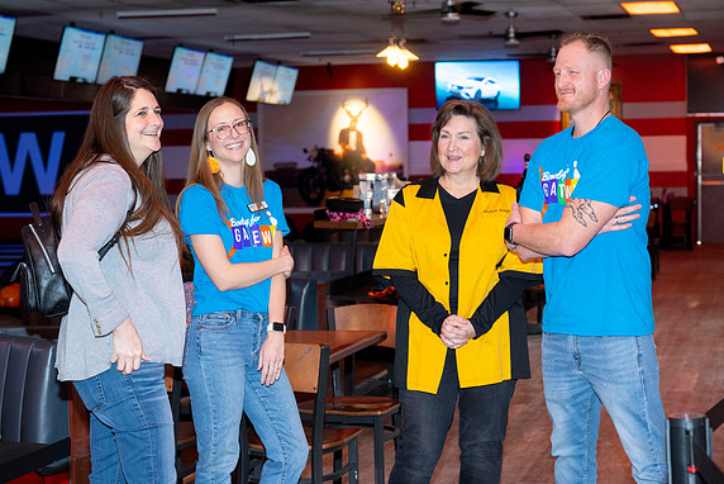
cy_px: 243
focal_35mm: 74
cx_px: 366
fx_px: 1489
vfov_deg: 18.4
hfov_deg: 27.3
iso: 1600
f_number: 5.6
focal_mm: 73
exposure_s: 1/80
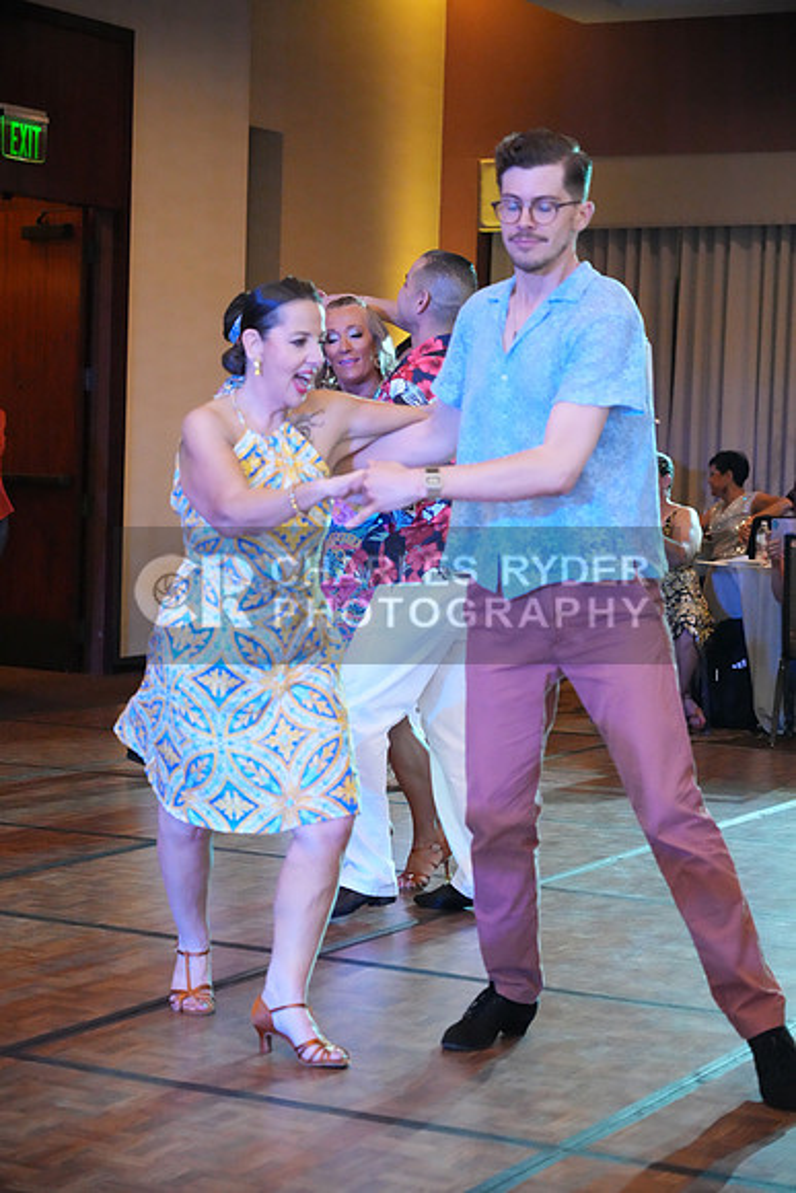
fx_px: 2519
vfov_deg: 26.6
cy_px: 596
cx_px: 398
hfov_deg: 18.0
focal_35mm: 76
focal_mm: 76
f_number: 4
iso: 12800
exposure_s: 1/400
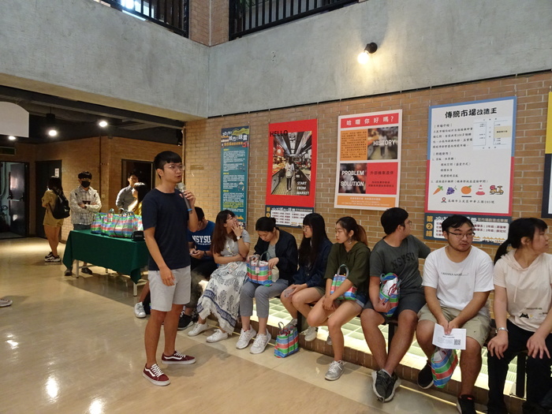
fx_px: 383
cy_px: 207
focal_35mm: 24
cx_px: 276
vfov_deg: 56.8
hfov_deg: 71.6
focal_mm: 4.1
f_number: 3.5
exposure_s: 1/25
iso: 800
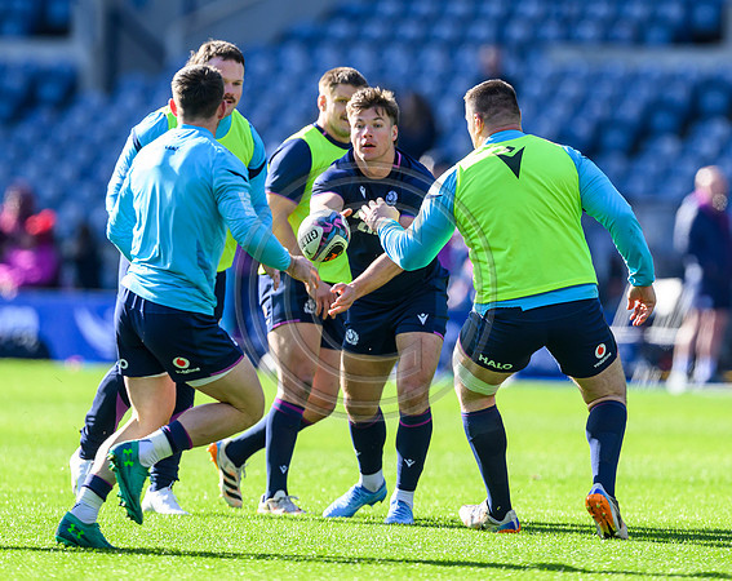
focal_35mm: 635
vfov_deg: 2.4
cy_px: 206
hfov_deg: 3.1
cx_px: 404
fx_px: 13710
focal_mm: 400
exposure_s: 1/2000
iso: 500
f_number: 3.5
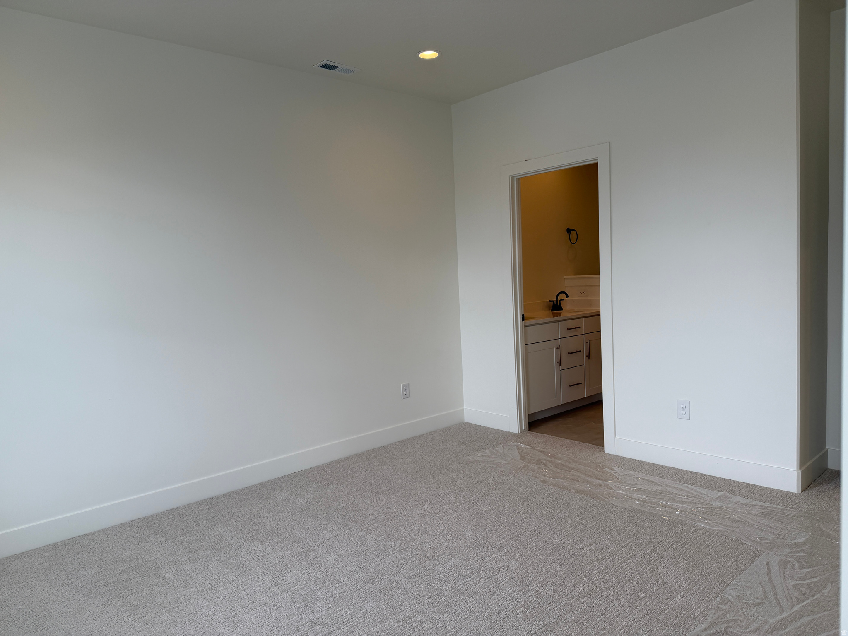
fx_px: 588
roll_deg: +2.7
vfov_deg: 56.8
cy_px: 318
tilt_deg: -2.9
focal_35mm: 24
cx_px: 424
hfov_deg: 71.6
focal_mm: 6.76
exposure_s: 1/385
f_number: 1.78
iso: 80
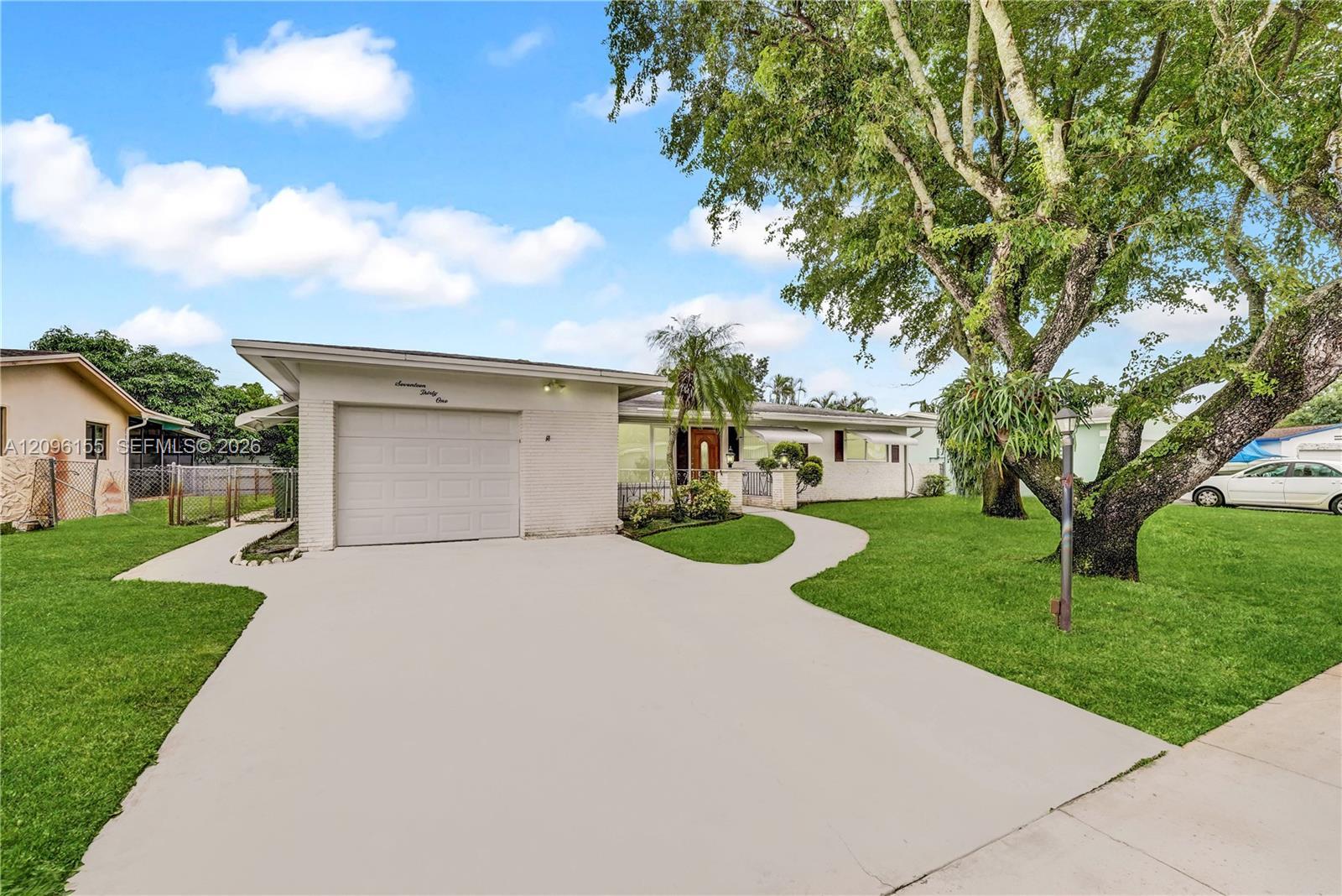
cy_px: 448
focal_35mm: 14
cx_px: 671
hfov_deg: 104.2
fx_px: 522
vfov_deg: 81.3
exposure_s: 1/500
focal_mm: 14
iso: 1250
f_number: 10
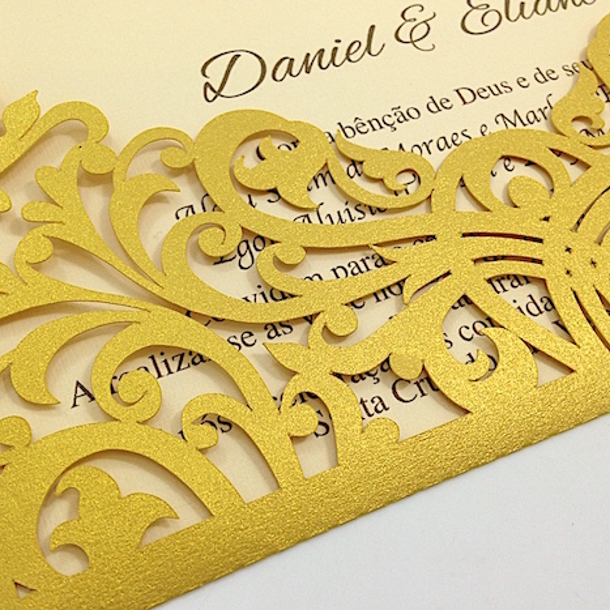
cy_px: 307
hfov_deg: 41.8
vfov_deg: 41.9
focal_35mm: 40
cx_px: 283
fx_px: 797
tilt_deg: -47.8
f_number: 2.4
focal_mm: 4.12
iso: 50
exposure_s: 1/271
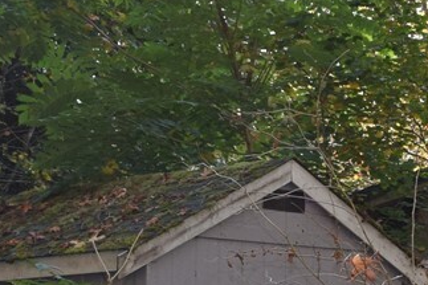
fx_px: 1687
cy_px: 319
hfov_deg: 14.3
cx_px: 398
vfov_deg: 9.5
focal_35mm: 142
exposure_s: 1/125
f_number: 5.6
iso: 180
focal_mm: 18
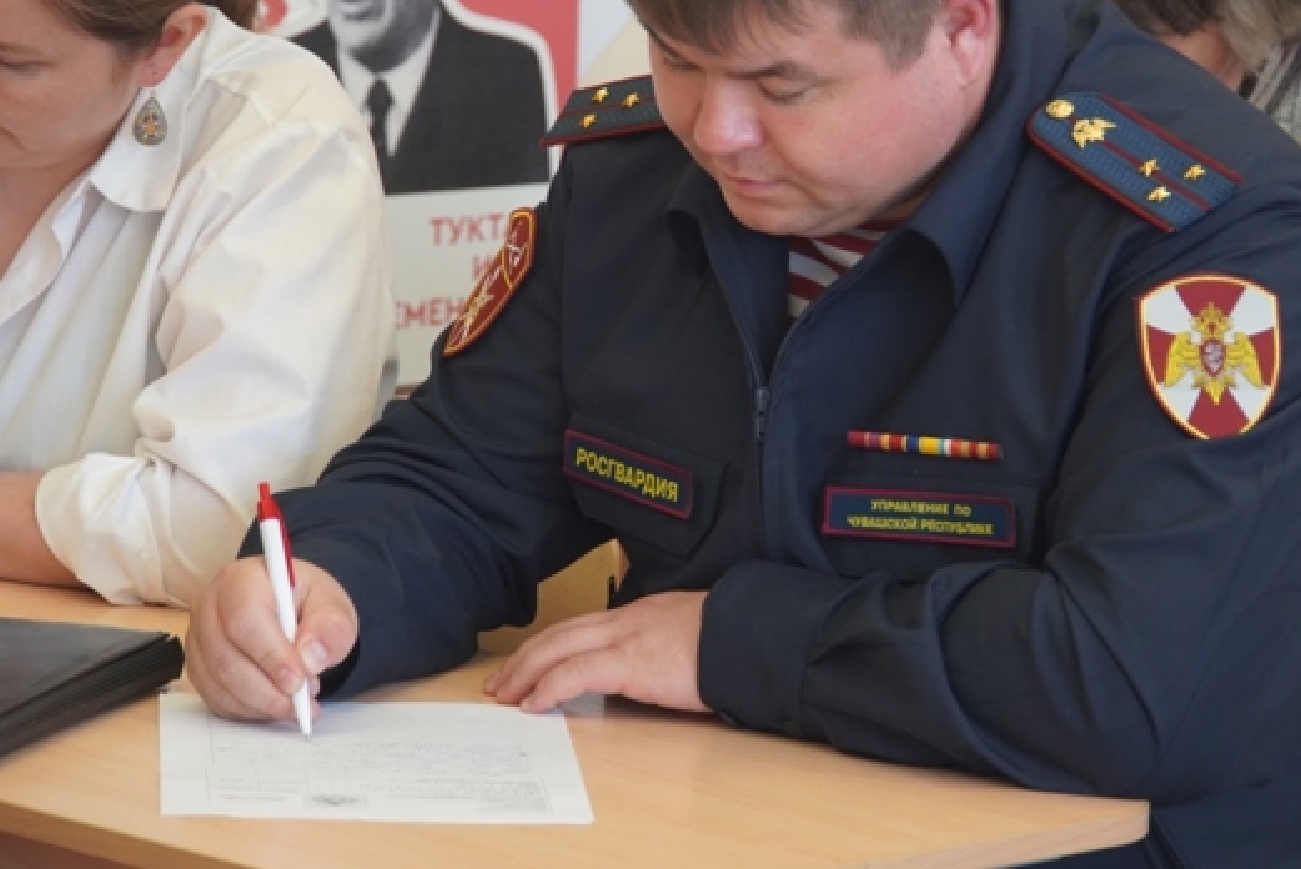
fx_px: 6787
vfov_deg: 7.3
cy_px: 250
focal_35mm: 188
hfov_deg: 10.9
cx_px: 745
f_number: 5.6
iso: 1000
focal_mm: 87
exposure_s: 1/160
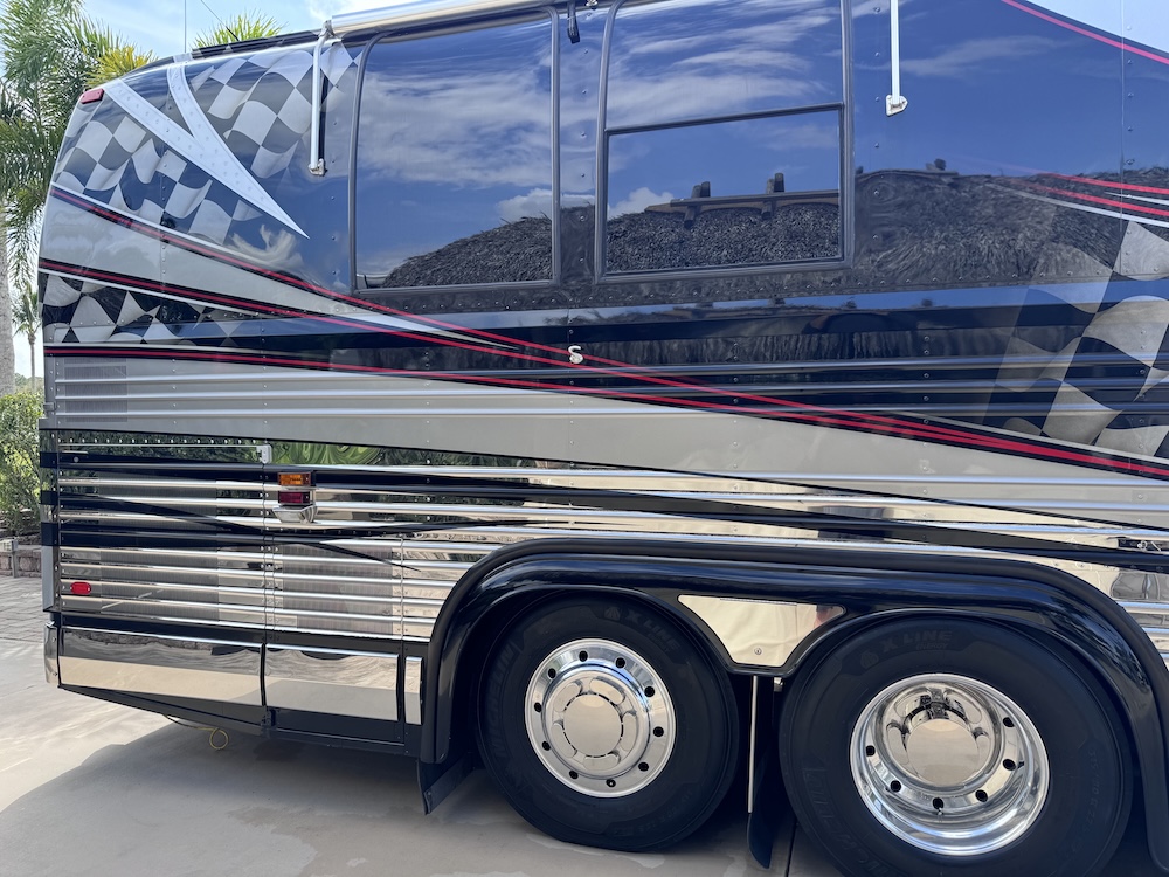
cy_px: 438
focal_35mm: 24
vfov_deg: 56.8
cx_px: 584
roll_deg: +0.6
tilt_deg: -2.6
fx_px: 810
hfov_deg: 71.6
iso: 80
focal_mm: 6.86
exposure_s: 1/1151
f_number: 1.78
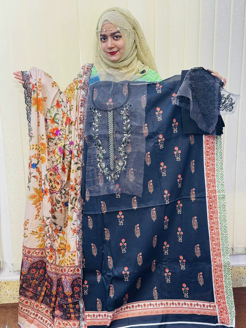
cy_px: 164
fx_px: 455
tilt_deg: -13.0
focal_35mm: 48
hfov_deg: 30.3
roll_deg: +0.0
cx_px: 123
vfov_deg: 39.7
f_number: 1.78
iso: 50
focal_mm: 6.76
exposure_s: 1/122
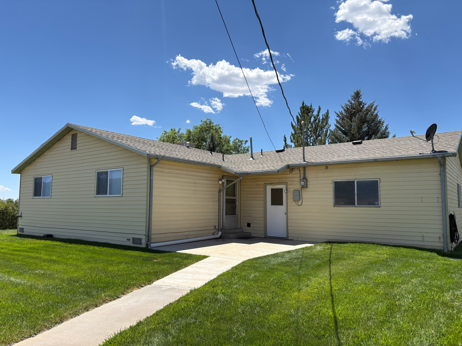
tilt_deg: +6.4
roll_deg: -1.6
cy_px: 173
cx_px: 231
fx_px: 347
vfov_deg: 53.1
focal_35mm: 26
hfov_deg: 67.3
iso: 50
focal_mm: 5.96
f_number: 1.6
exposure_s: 1/3125
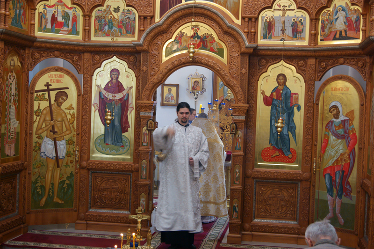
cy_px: 124
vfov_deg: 22.6
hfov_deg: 33.4
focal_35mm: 60
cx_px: 187
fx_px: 623
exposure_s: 1/15
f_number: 5
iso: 400
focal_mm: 40
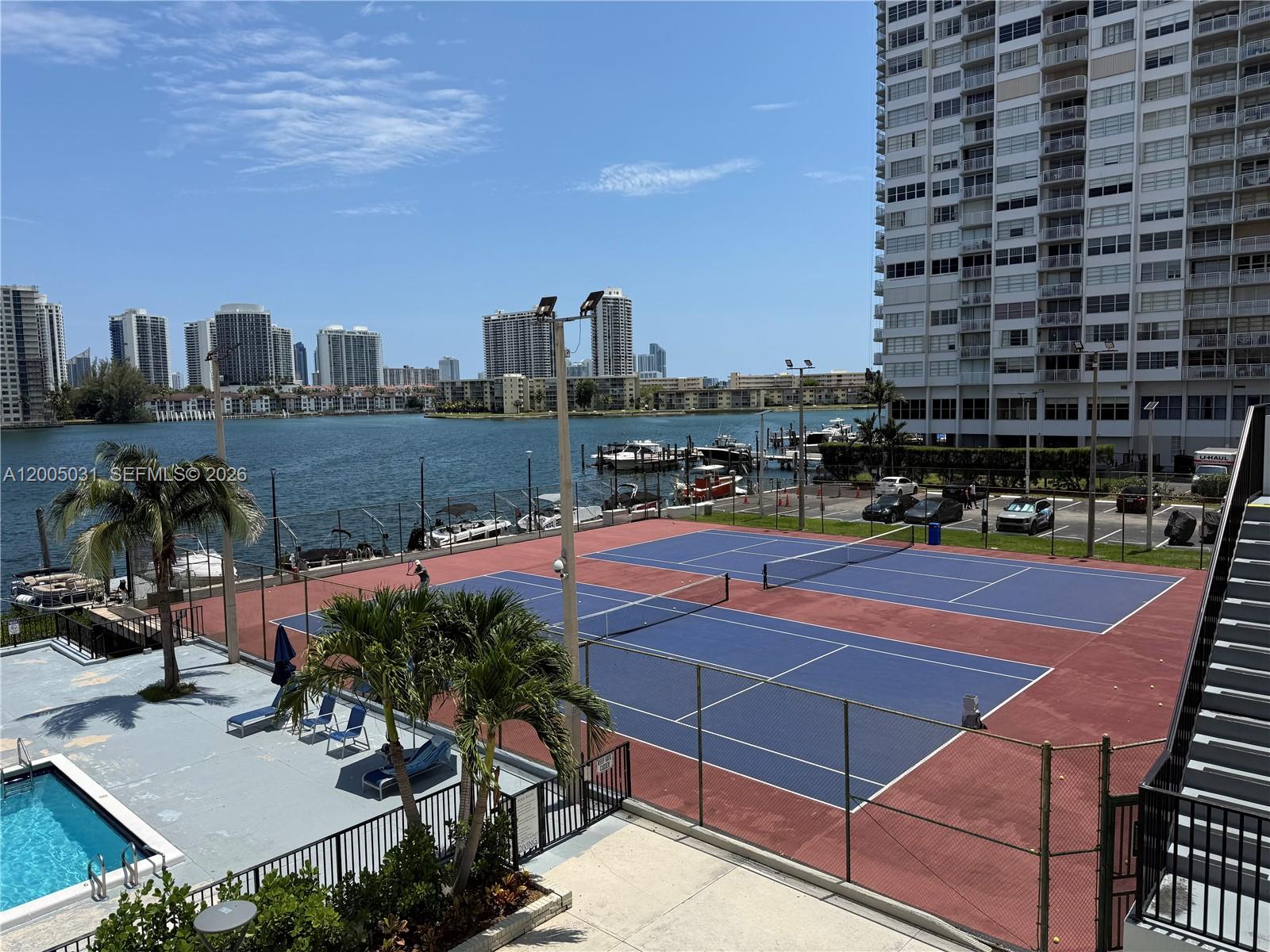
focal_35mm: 24
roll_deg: +1.6
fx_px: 881
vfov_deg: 56.8
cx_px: 635
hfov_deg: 71.6
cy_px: 476
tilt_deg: -4.0
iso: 80
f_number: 1.78
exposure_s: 1/6711
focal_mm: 6.76
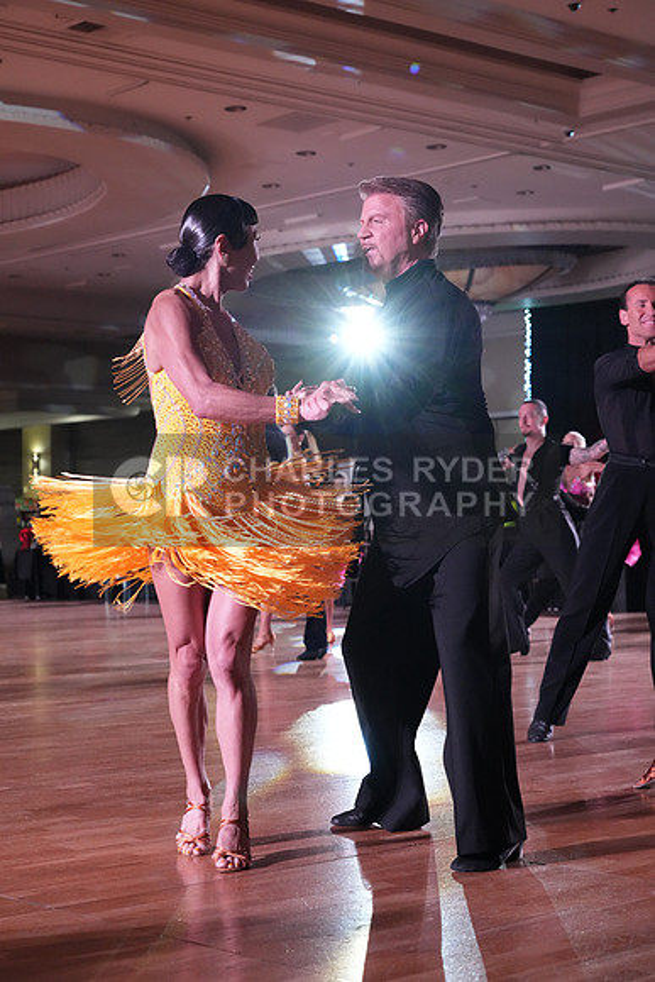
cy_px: 491
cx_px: 328
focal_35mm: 63
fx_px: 1718
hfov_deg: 21.6
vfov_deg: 31.9
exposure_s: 1/320
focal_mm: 63
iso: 5000
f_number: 5
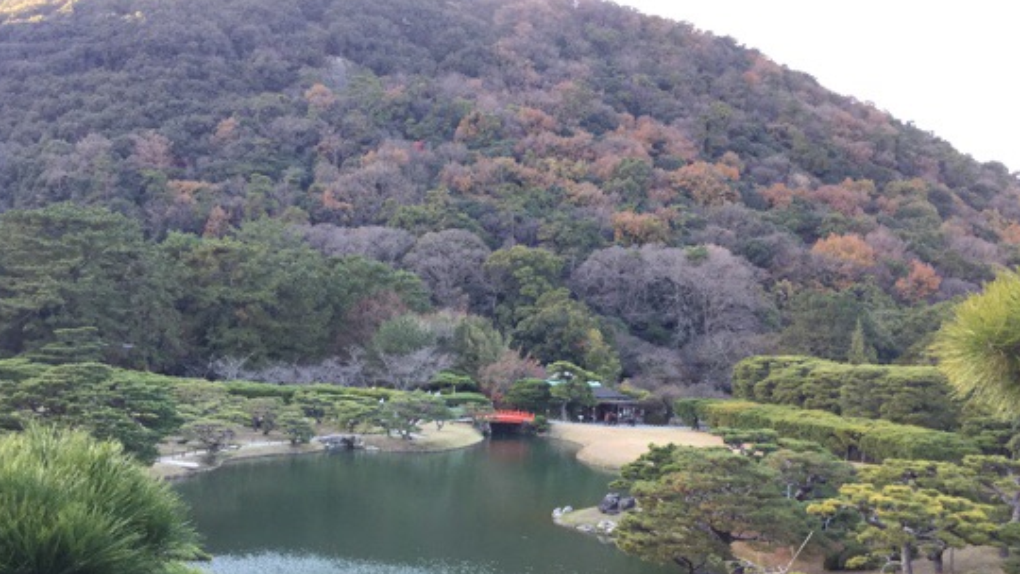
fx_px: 1082
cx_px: 489
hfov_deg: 50.5
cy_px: 406
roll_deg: -3.6
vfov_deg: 29.4
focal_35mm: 40
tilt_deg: -3.1
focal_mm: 3.3
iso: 25
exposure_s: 1/40
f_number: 2.4
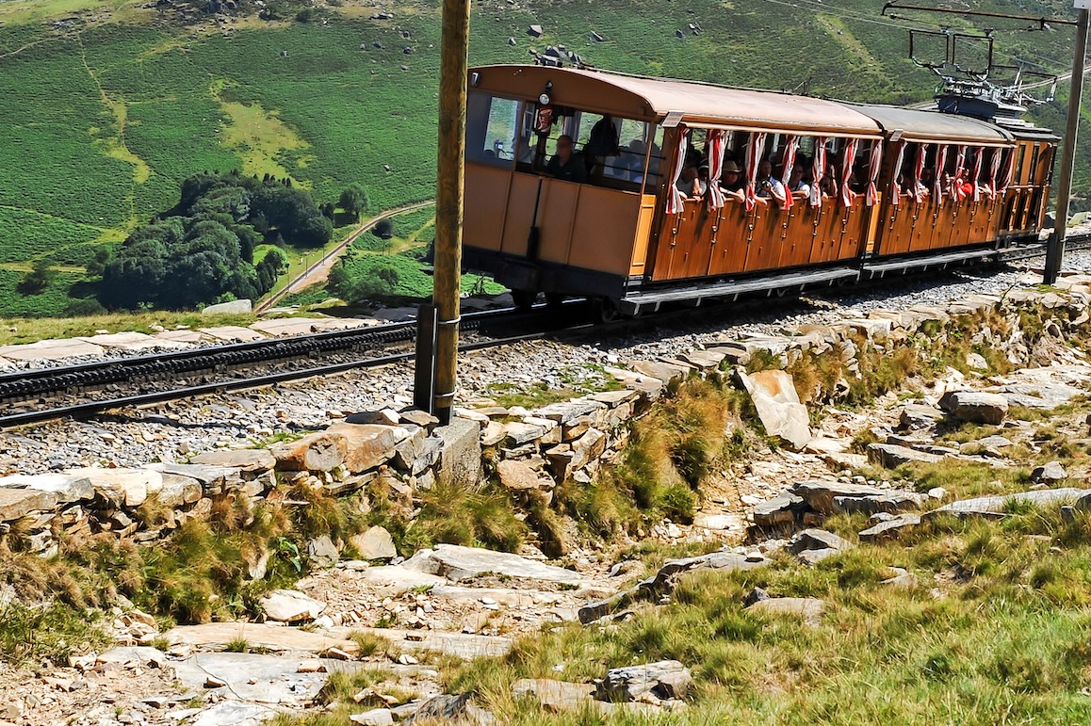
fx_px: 2302
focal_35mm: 76
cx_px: 487
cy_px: 253
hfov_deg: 26.6
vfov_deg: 17.9
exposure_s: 1/400
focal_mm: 44
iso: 200
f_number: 9
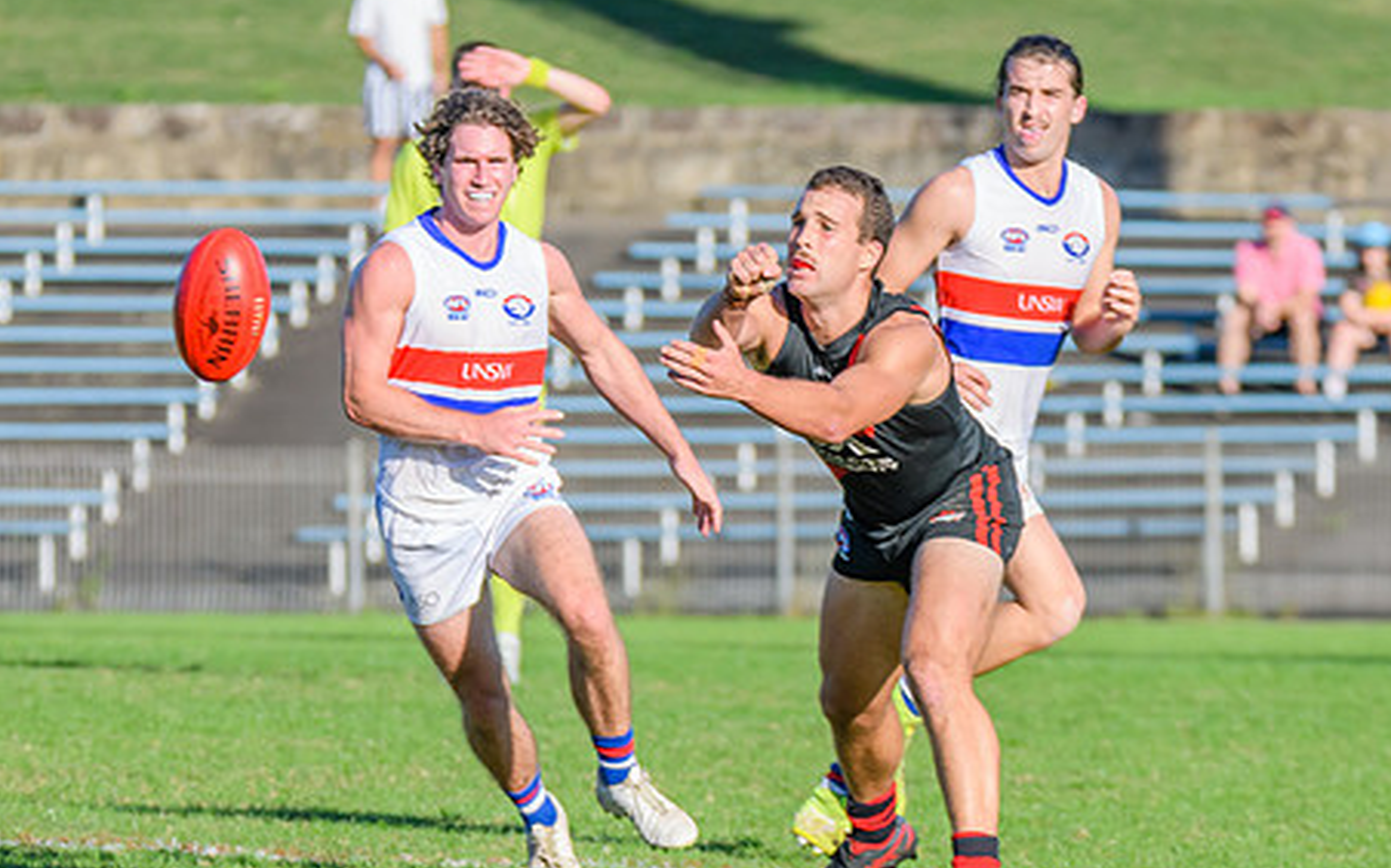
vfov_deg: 2.2
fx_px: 22242
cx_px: 517
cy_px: 699
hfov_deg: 3.6
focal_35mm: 587
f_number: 7.1
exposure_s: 1/2000
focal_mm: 260
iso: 800
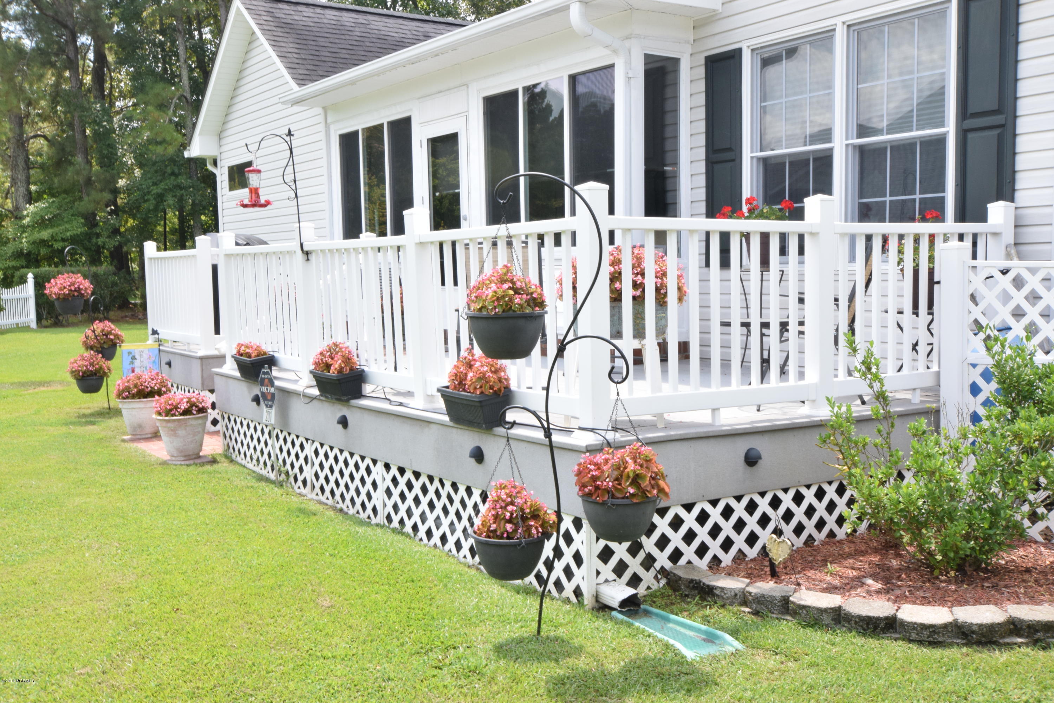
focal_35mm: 36
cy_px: 352
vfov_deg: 36.9
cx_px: 527
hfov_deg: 53.1
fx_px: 1054
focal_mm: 24
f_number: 22
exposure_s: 1/50
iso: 560
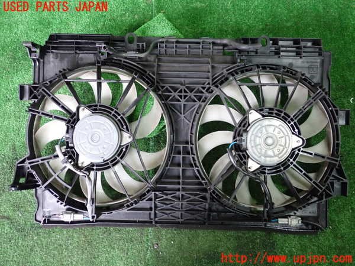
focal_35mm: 30
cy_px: 133
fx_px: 308
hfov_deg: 60.0
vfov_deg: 46.8
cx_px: 178
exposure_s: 1/30
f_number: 2.3
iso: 640
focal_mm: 5.4
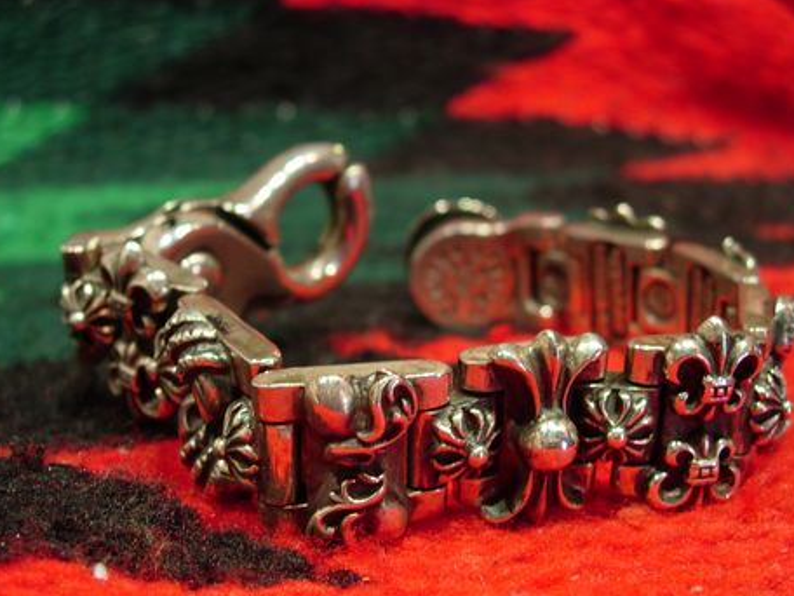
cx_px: 418
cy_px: 375
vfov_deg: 29.0
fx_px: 1147
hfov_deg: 38.2
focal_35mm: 50
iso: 64
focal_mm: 7.8
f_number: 2.8
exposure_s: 1/6.1
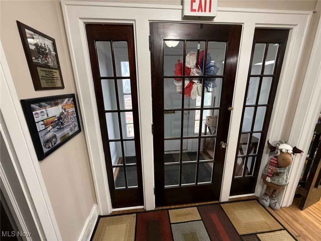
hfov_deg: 102.1
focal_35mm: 14
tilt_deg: -15.3
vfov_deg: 85.7
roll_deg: +1.2
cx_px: 160
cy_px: 120
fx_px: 130
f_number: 2.2
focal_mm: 2.22
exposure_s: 1/60
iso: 250
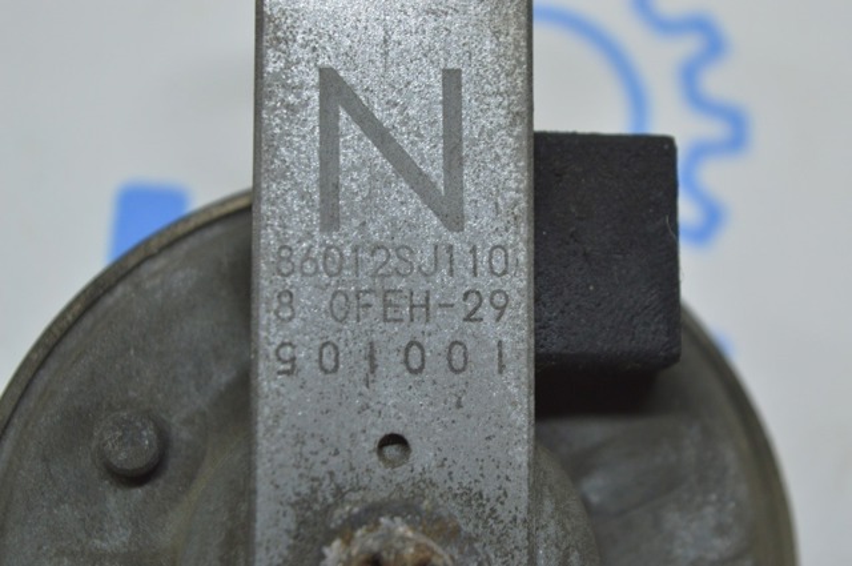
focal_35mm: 82
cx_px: 426
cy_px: 283
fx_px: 1950
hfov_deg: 24.6
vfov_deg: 16.5
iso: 400
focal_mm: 55
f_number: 5.6
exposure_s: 1/40
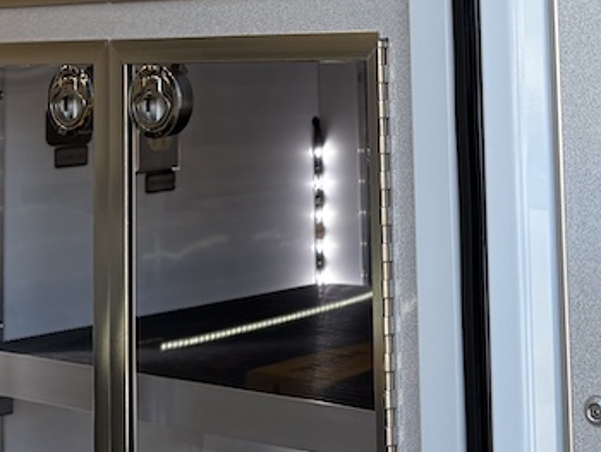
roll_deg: +3.5
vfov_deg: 14.9
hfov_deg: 20.6
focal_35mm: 95
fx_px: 1651
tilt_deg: +6.1
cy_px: -120
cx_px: 350
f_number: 1.6
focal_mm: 5.96
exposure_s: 1/384
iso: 50
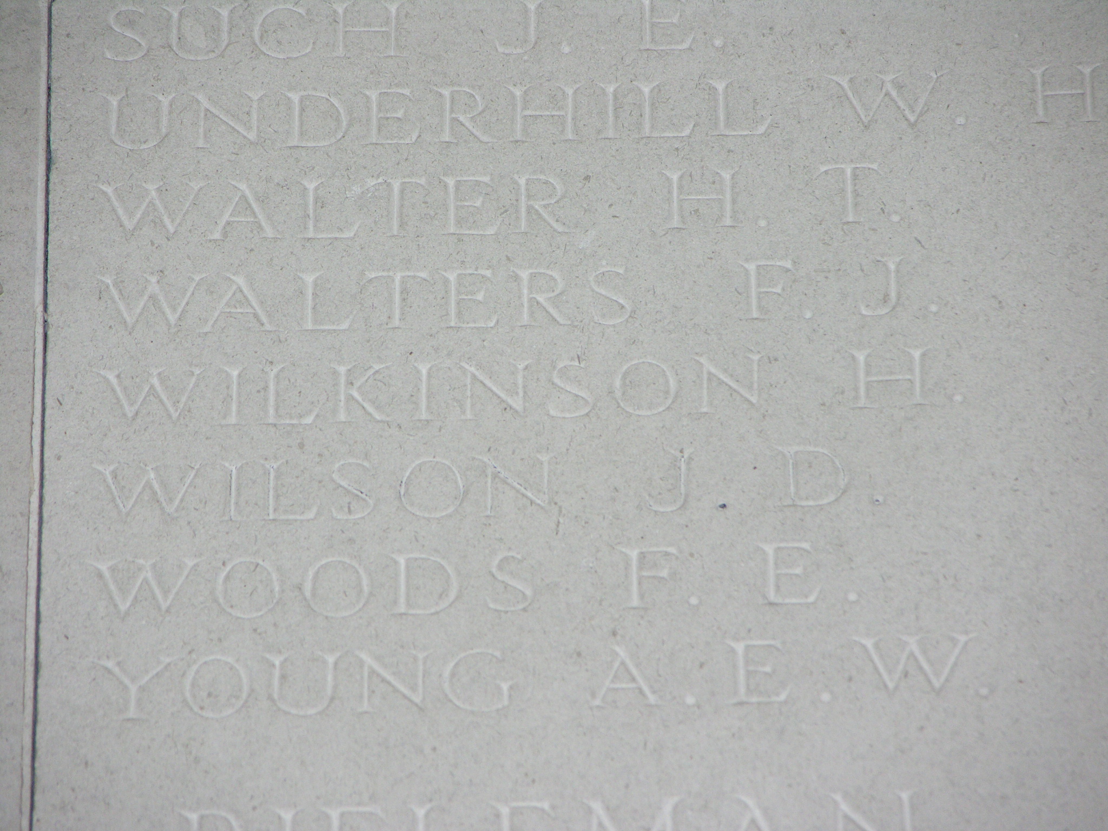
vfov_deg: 5.3
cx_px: 554
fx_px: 8962
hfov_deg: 7.1
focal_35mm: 280
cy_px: 416
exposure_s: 1/253
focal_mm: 71.2
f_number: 4.2
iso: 200
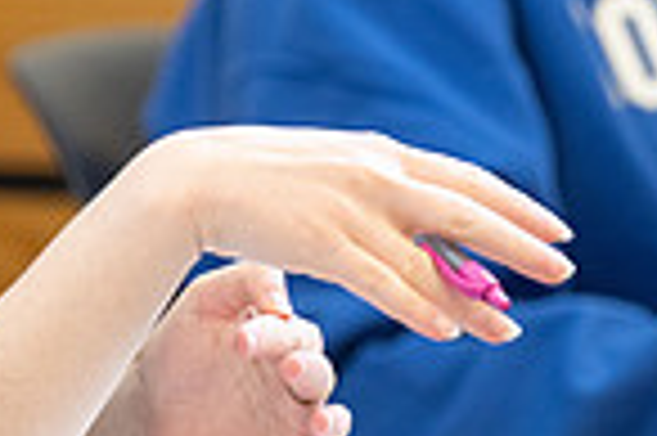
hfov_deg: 2.9
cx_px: 230
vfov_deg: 1.9
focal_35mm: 715
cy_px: 124
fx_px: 13034
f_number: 2.8
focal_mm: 180
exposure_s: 1/200
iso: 2000
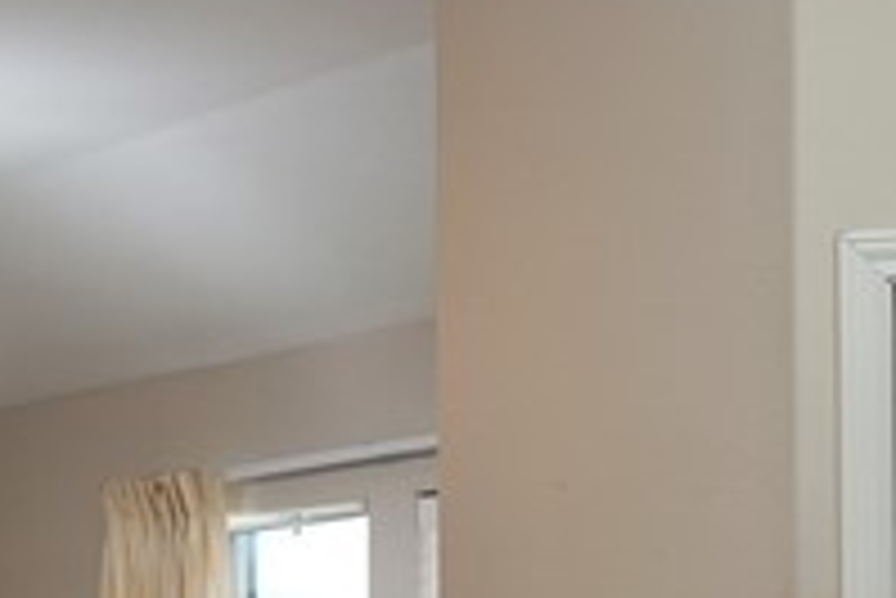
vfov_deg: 10.3
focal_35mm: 131
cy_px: 773
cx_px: 347
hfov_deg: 15.6
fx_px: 3263
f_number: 2.8
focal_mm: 9
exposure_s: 1/40
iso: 100
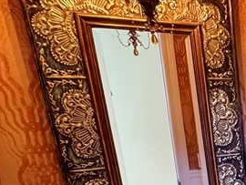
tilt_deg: -16.2
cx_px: 359
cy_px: 202
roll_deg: +0.3
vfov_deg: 25.6
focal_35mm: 53
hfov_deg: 26.9
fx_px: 377
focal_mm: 2.22
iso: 400
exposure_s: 1/60
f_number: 2.2
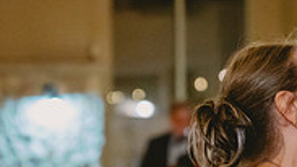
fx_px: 1827
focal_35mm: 232
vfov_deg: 5.2
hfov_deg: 9.3
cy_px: 268
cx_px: 211
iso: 3200
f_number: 2.8
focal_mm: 70
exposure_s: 1/160
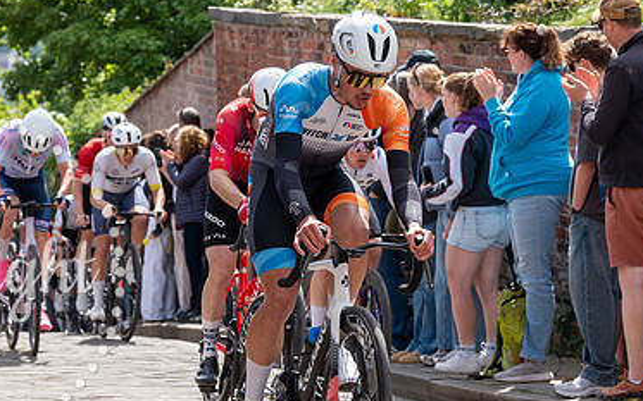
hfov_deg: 13.6
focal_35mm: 154
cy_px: 58
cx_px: 425
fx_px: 2698
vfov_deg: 8.5
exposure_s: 1/1000
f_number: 5
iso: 400
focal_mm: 70
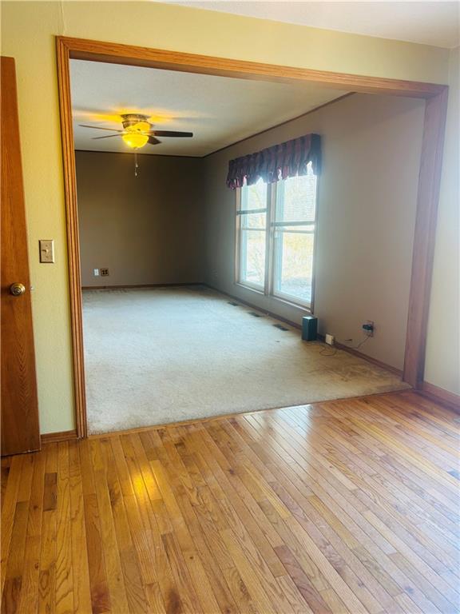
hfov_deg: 53.1
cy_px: 307
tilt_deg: -9.8
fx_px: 461
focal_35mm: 26
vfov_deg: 67.3
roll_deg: -0.5
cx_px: 230
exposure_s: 1/60
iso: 100
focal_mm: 5.96
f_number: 1.6
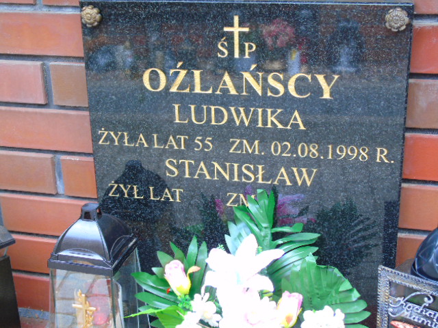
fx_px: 683
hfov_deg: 35.5
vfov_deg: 27.0
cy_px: 164
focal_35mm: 54
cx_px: 219
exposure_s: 1/30
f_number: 4.3
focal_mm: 9.6
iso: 100
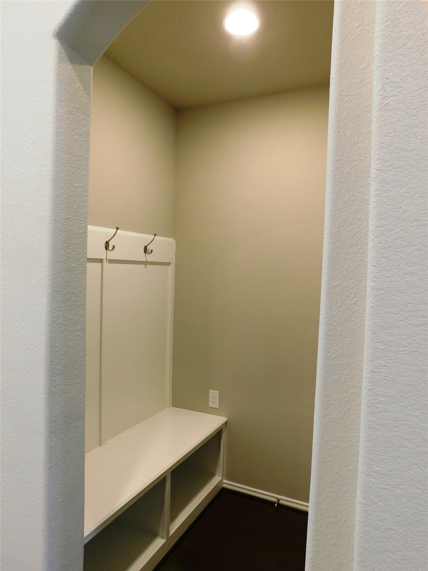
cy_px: 286
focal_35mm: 24
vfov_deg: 71.6
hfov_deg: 56.8
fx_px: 396
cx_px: 214
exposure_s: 1/30
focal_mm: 4.1
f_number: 3
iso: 220
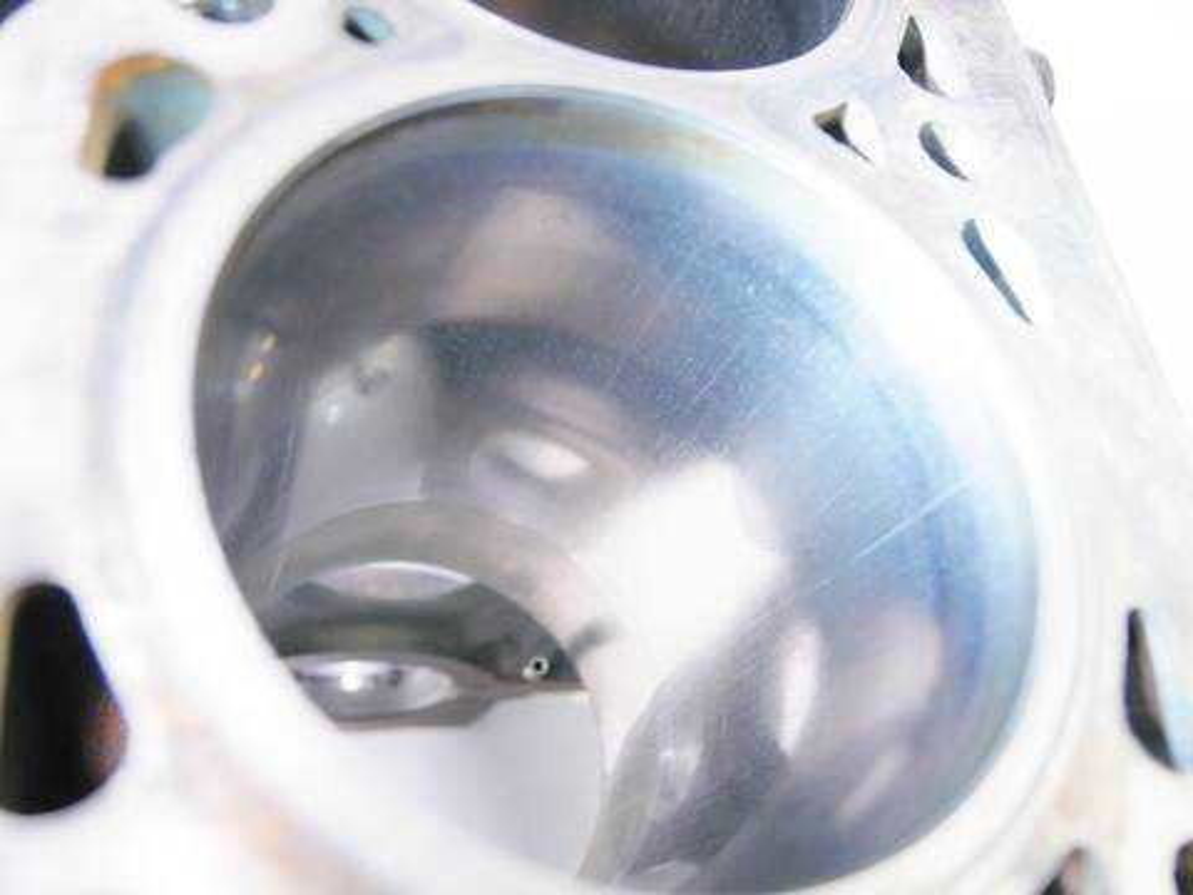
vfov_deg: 46.8
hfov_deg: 60.0
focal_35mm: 30
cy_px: 448
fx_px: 1034
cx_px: 596
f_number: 3.7
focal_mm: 15
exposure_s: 1/60
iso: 1250
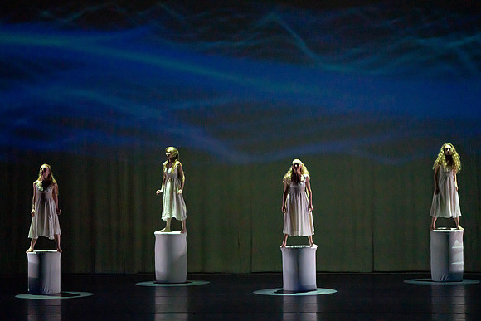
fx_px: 2165
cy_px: 160
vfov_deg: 8.5
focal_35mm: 162
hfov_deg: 12.7
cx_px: 240
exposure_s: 1/320
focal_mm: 162
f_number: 5.6
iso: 6400
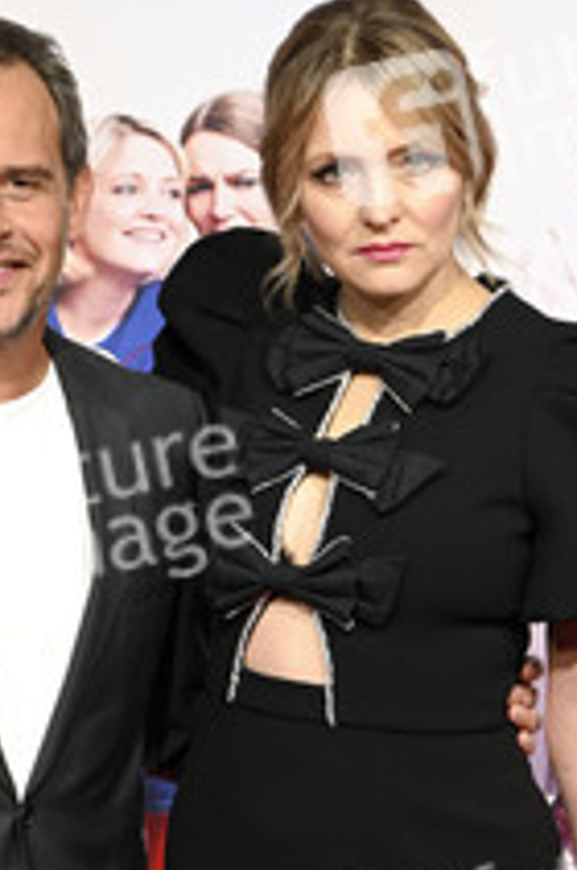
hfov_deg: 9.5
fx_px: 3473
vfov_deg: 14.2
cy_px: 730
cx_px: 161
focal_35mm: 144
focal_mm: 76
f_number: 6
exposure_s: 1/160
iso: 1250
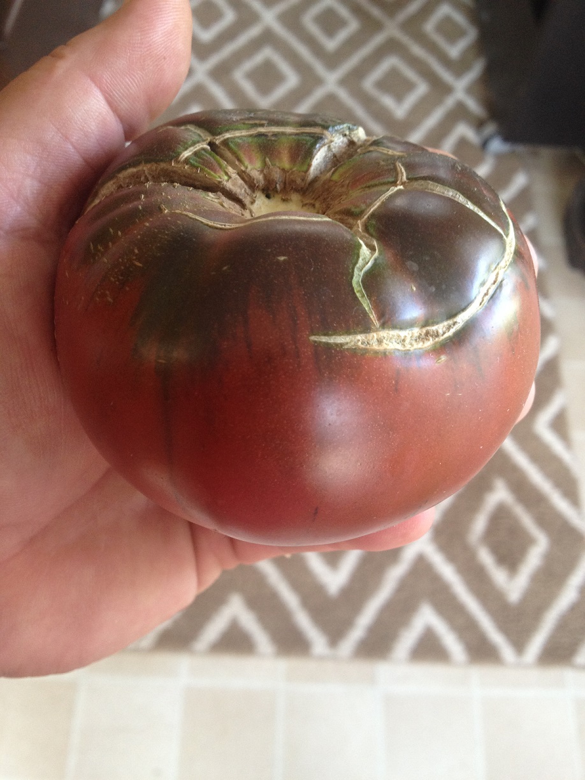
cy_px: 390
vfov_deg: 52.6
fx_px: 789
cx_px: 292
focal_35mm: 35
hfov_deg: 40.7
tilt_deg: -62.2
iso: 80
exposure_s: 1/20
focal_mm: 4.28
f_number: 2.4
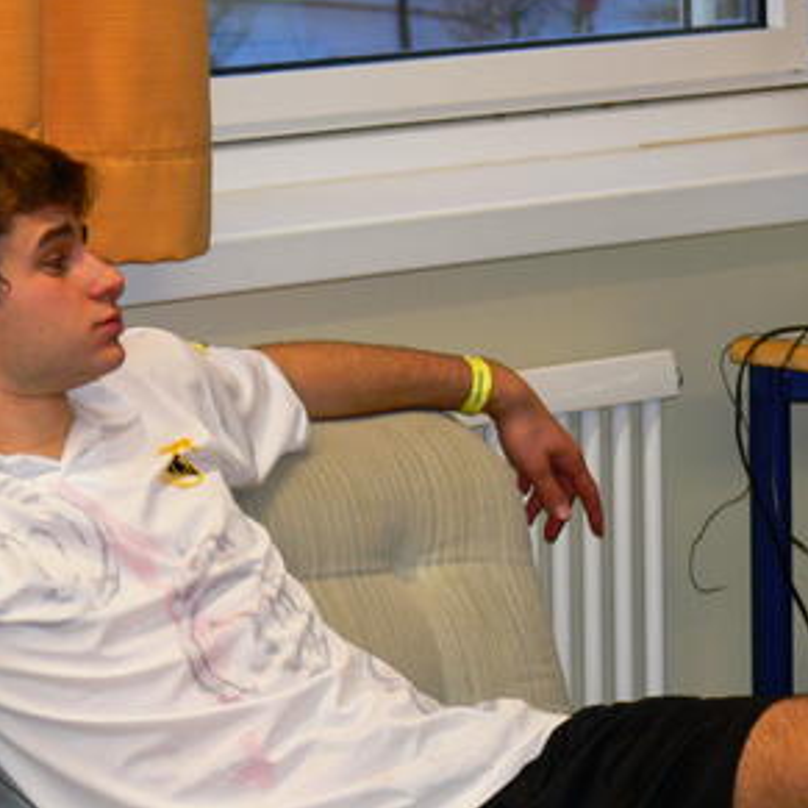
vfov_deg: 9.0
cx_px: 161
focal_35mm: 195
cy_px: 414
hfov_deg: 9.0
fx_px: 5150
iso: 200
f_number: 3.6
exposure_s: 1/30
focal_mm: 28.7
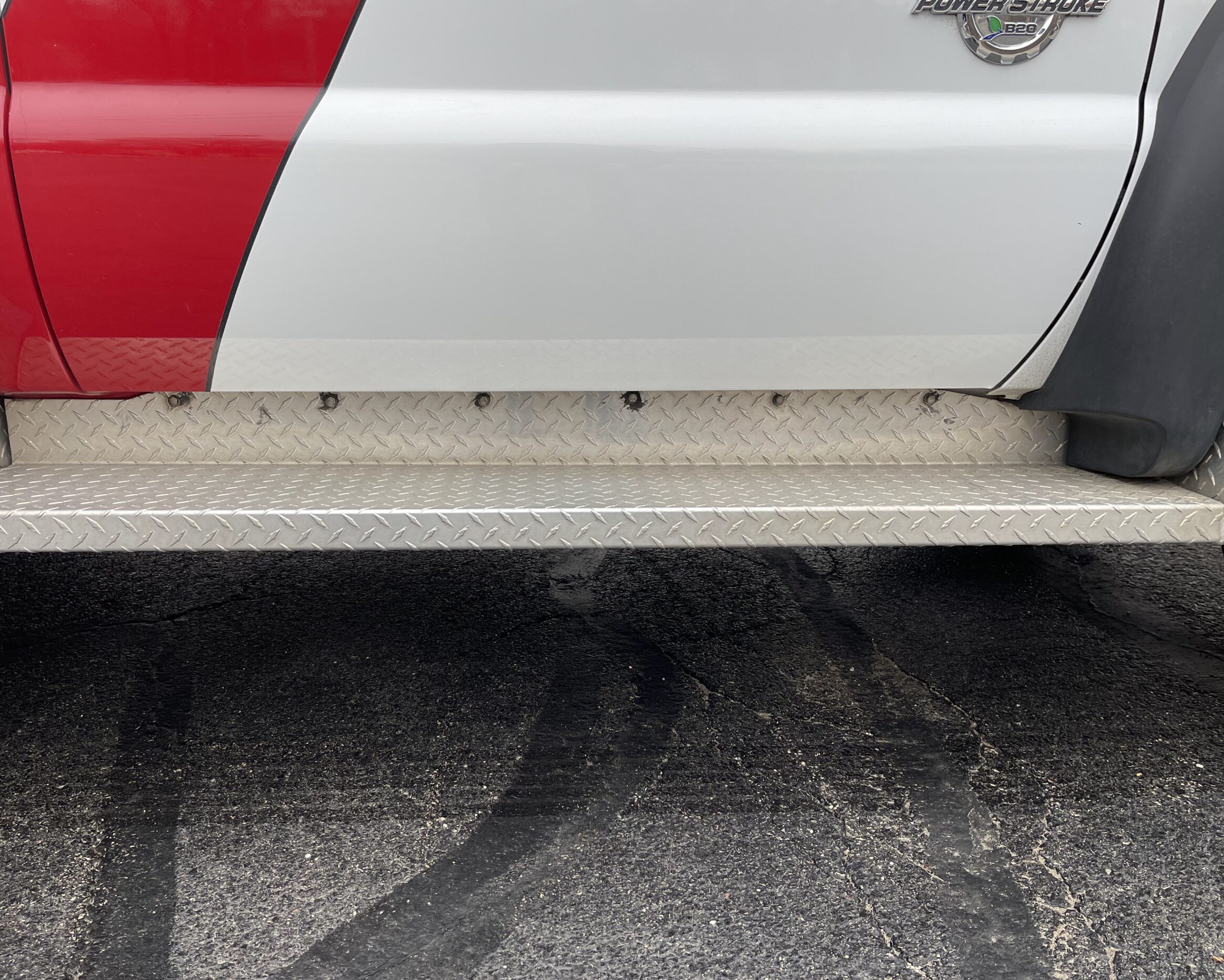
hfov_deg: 62.2
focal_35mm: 28
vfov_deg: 51.5
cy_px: 474
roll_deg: +2.7
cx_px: 607
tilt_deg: -13.5
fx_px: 1014
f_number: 1.6
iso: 50
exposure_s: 1/121
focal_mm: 5.1
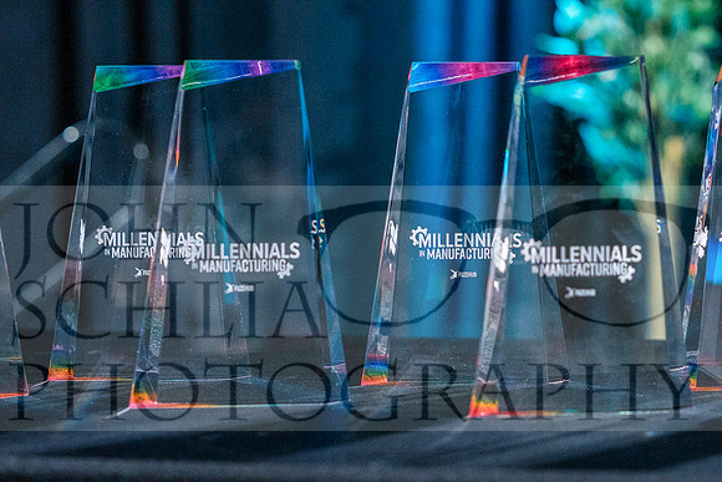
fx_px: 2106
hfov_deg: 19.5
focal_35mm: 105
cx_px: 361
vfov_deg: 13.0
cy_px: 241
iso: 3200
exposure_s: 1/100
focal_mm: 70
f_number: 3.5
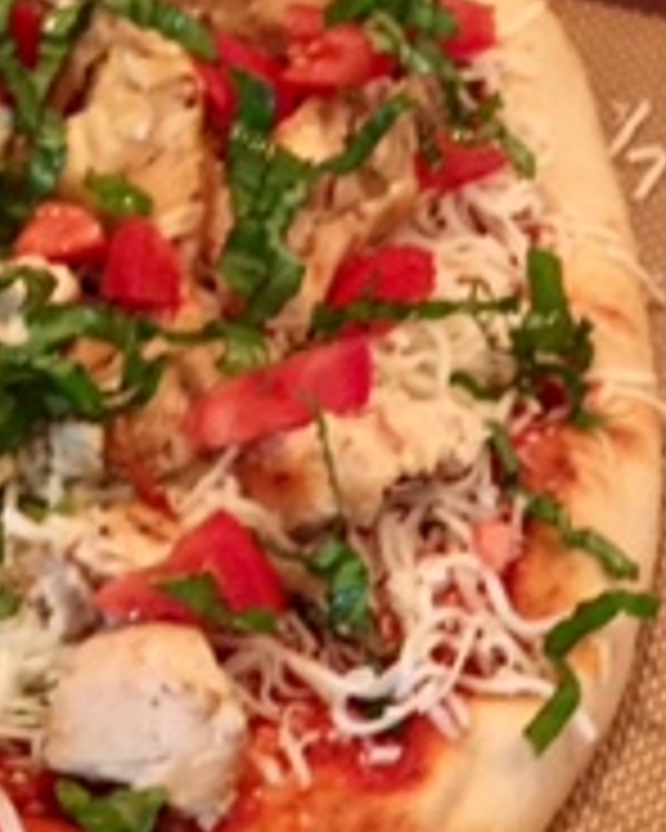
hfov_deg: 15.2
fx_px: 2415
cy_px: 706
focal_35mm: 98
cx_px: 778
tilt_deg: -59.5
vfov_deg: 19.3
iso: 250
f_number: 2.2
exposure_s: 1/15
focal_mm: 4.15
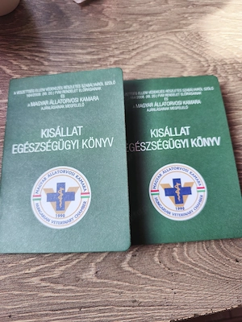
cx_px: 121
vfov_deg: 73.9
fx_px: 214
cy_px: 161
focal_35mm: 23
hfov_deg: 58.9
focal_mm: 6.14
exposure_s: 1/99.9
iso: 160
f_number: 1.65
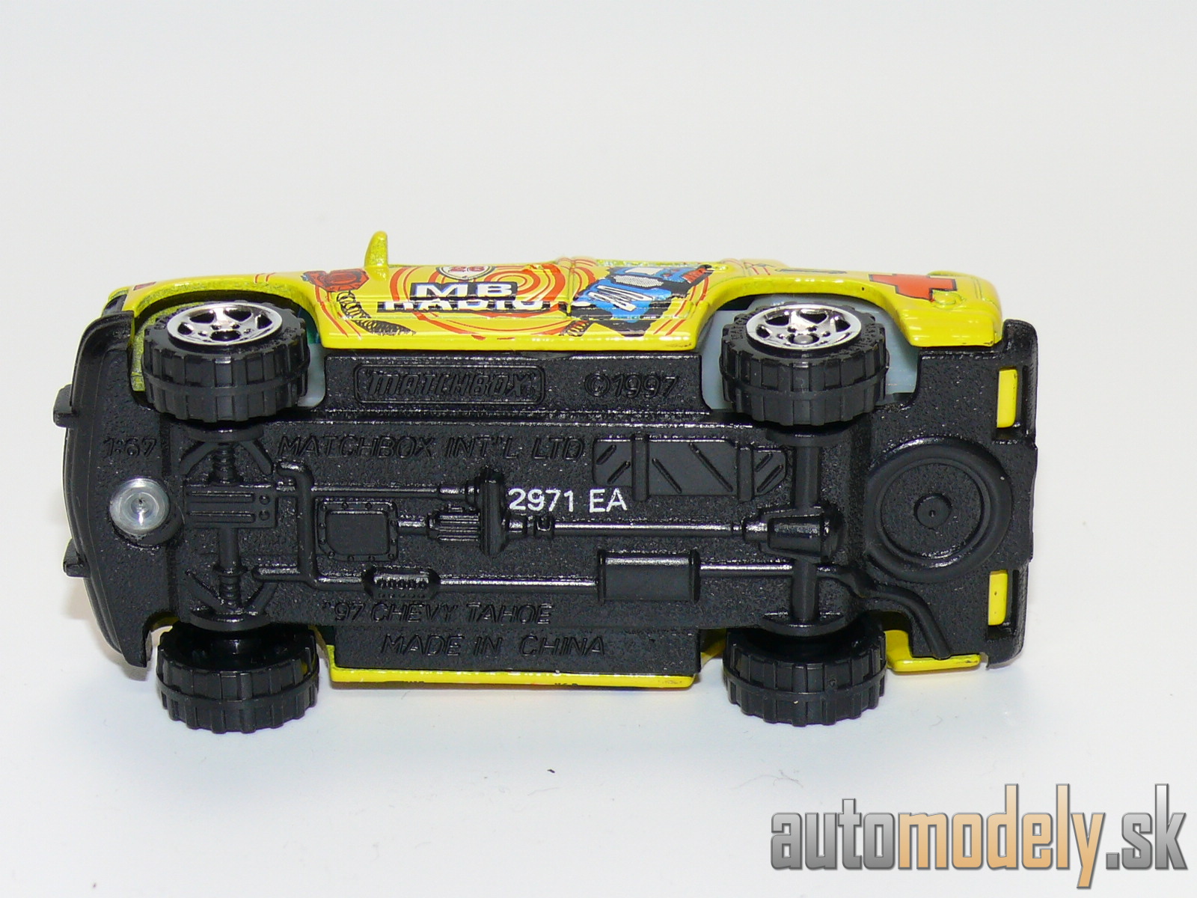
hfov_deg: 16.8
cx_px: 598
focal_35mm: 117
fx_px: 4046
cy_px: 449
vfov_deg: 12.7
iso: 100
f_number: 4
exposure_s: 1/30
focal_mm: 14.4
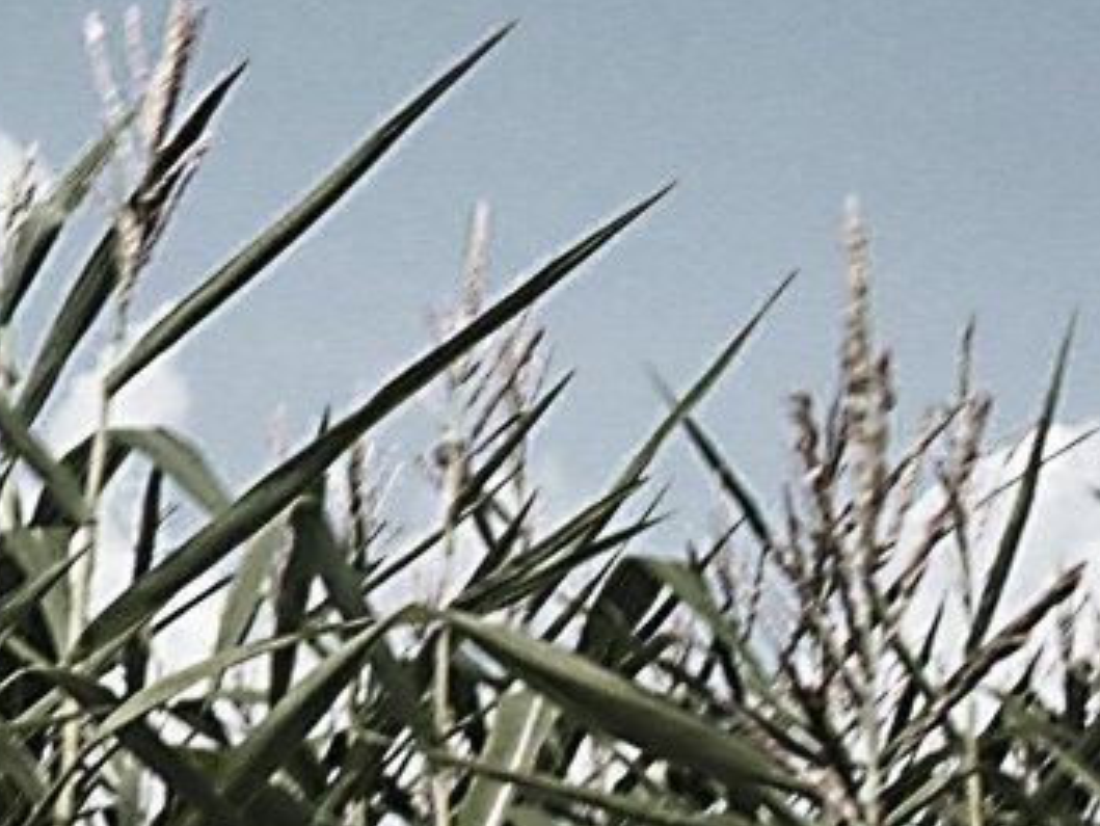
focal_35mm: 145
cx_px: -396
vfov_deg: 10.1
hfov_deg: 13.1
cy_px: 938
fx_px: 4609
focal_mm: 10.42
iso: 64
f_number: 8
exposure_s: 1/90
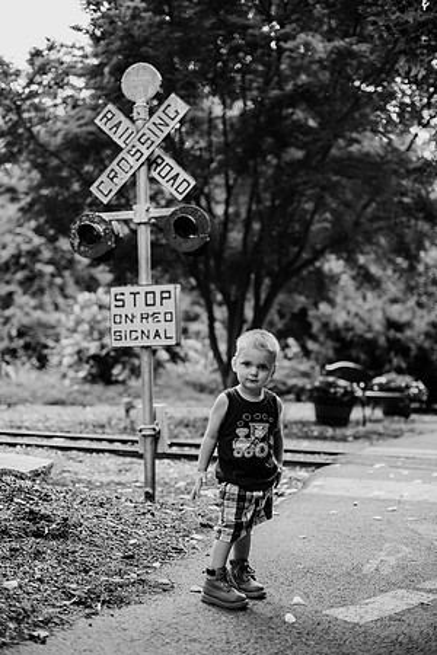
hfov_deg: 27.0
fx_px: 910
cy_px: 328
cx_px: 218
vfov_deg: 39.6
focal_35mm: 50
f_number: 2.2
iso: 200
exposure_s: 1/500
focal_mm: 50
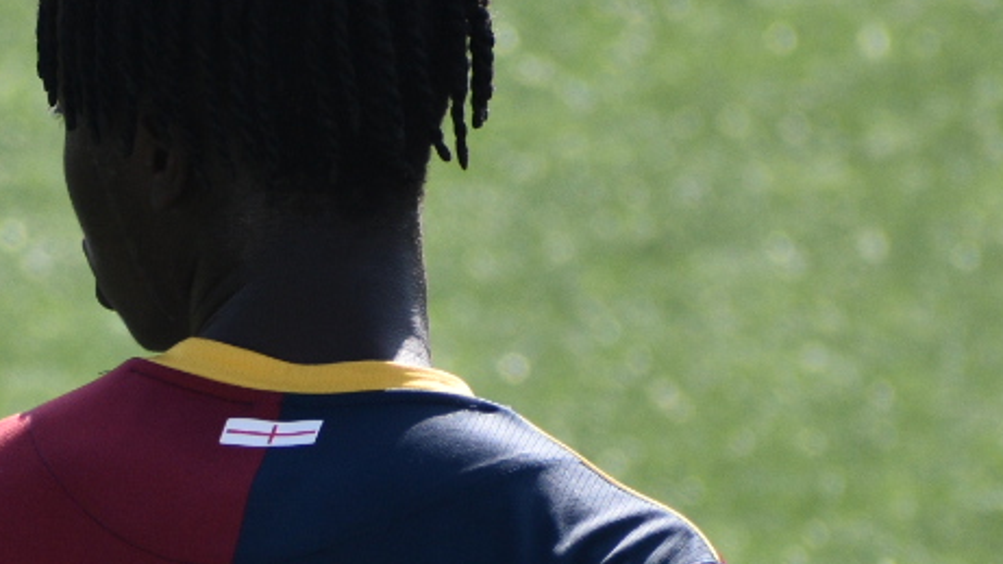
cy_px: 762
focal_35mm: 1658
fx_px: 44083
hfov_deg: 1.3
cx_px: 165
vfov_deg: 0.7
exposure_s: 1/1000
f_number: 6.3
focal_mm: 300
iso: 500
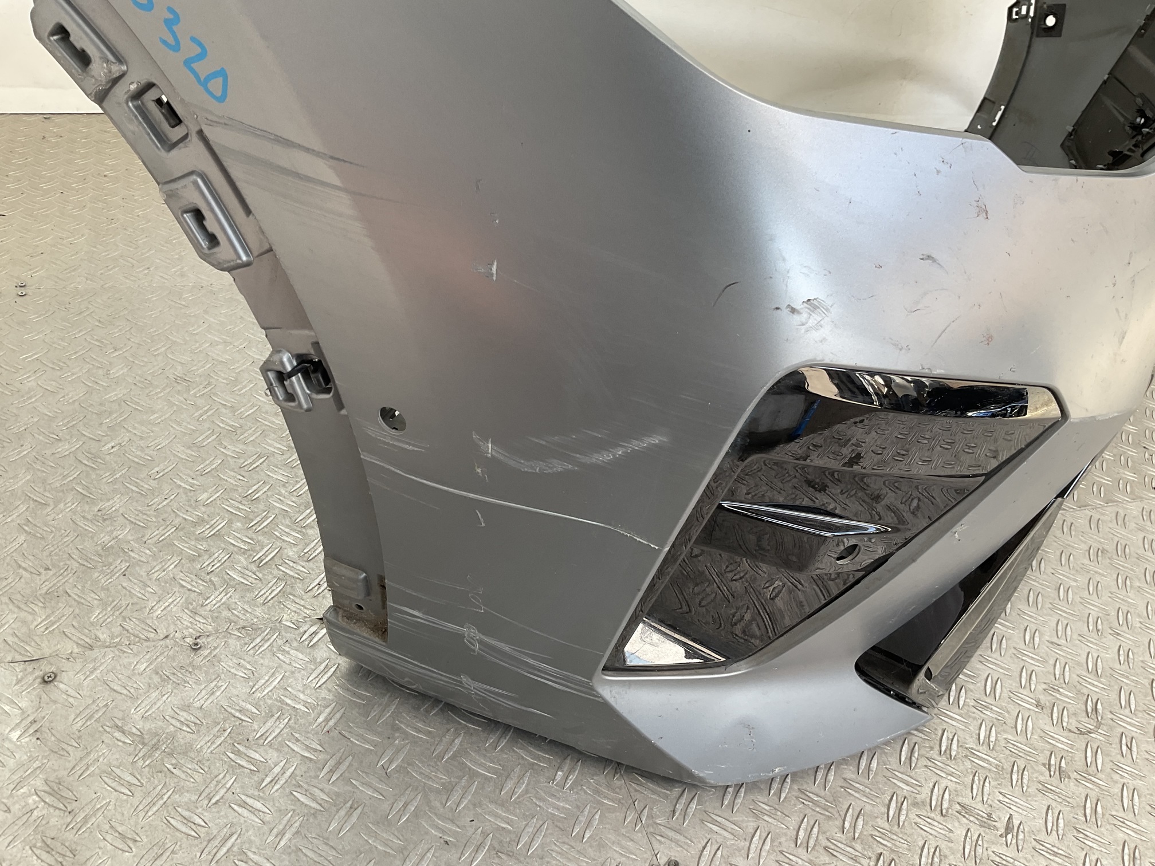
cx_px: 578
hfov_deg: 61.7
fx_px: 968
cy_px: 433
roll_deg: -13.0
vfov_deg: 48.2
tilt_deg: -36.8
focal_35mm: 29
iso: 20
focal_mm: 3
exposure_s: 1/100
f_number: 1.8
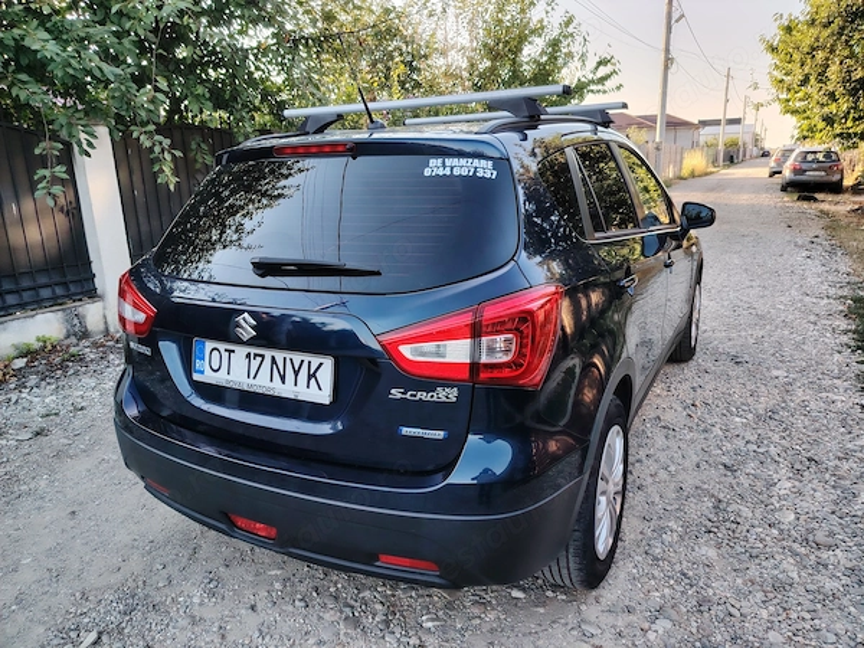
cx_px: 432
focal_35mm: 24
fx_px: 599
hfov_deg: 71.6
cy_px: 324
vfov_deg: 56.8
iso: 100
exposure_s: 1/134
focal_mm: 5.25
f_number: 1.75
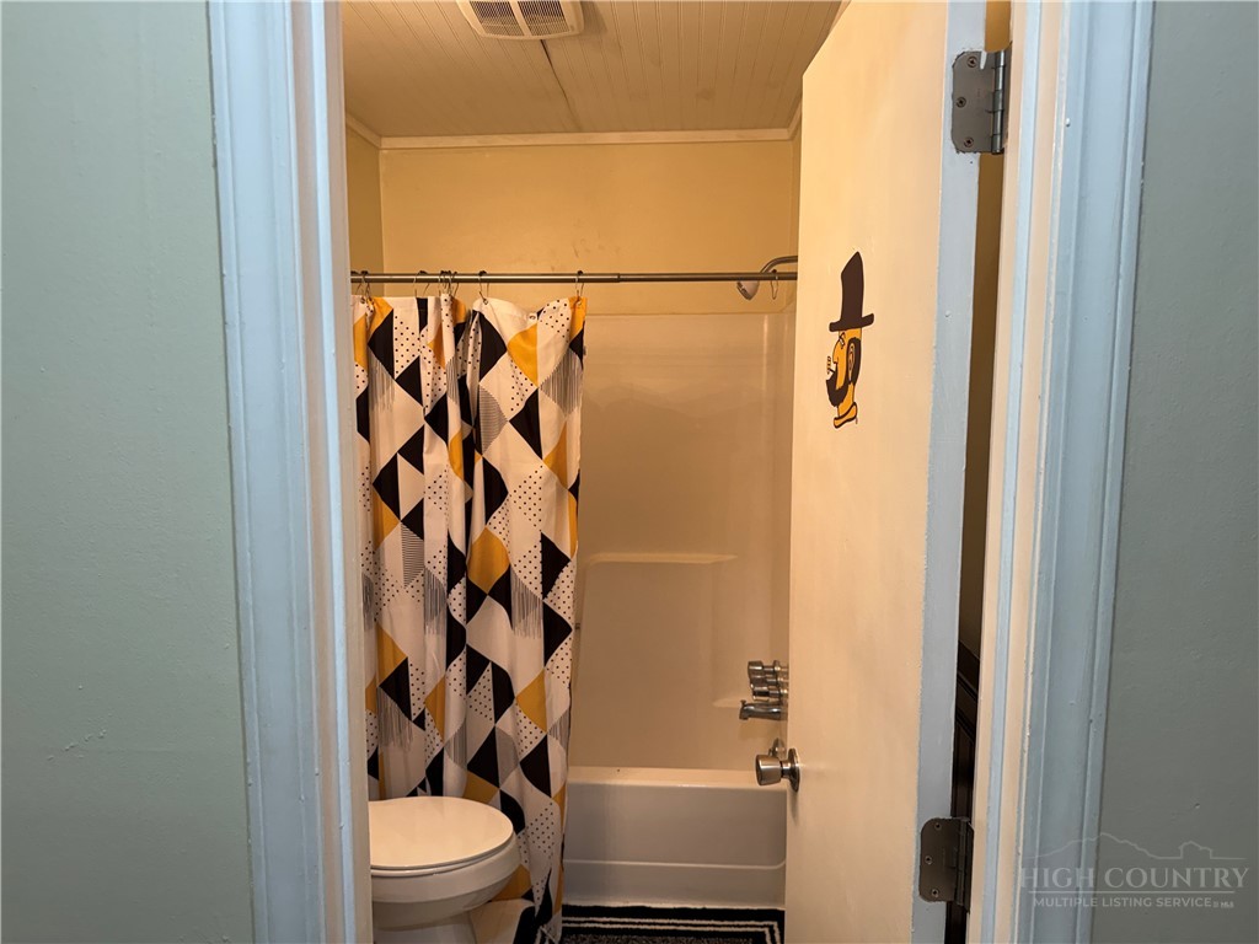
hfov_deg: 71.6
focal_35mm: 24
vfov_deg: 56.8
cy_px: 472
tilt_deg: -6.3
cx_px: 630
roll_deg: -0.3
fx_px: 873
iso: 160
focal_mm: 6.76
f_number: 1.78
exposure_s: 1/120
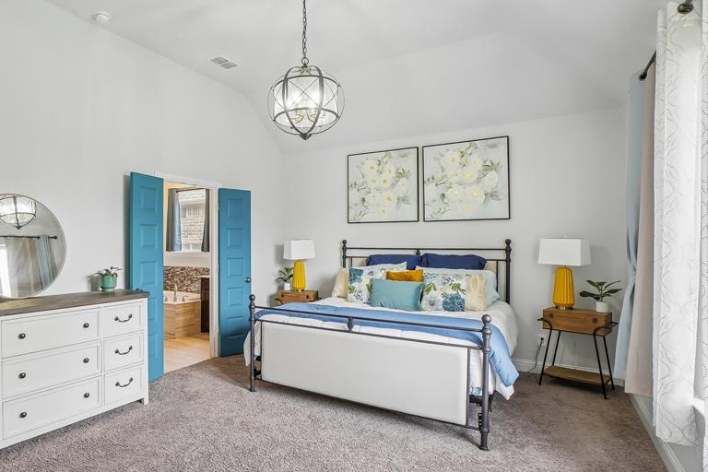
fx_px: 393
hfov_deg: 81.5
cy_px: 242
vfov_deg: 61.9
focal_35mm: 20
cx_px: 242
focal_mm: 10
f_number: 8
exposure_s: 1/30
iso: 400
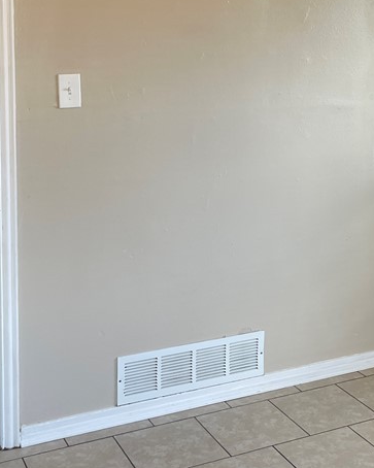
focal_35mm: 55
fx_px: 761
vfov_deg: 33.4
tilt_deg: -6.6
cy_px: 108
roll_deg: -0.9
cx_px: 253
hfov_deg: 27.4
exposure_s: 1/120
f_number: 1.6
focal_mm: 5.1
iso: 125
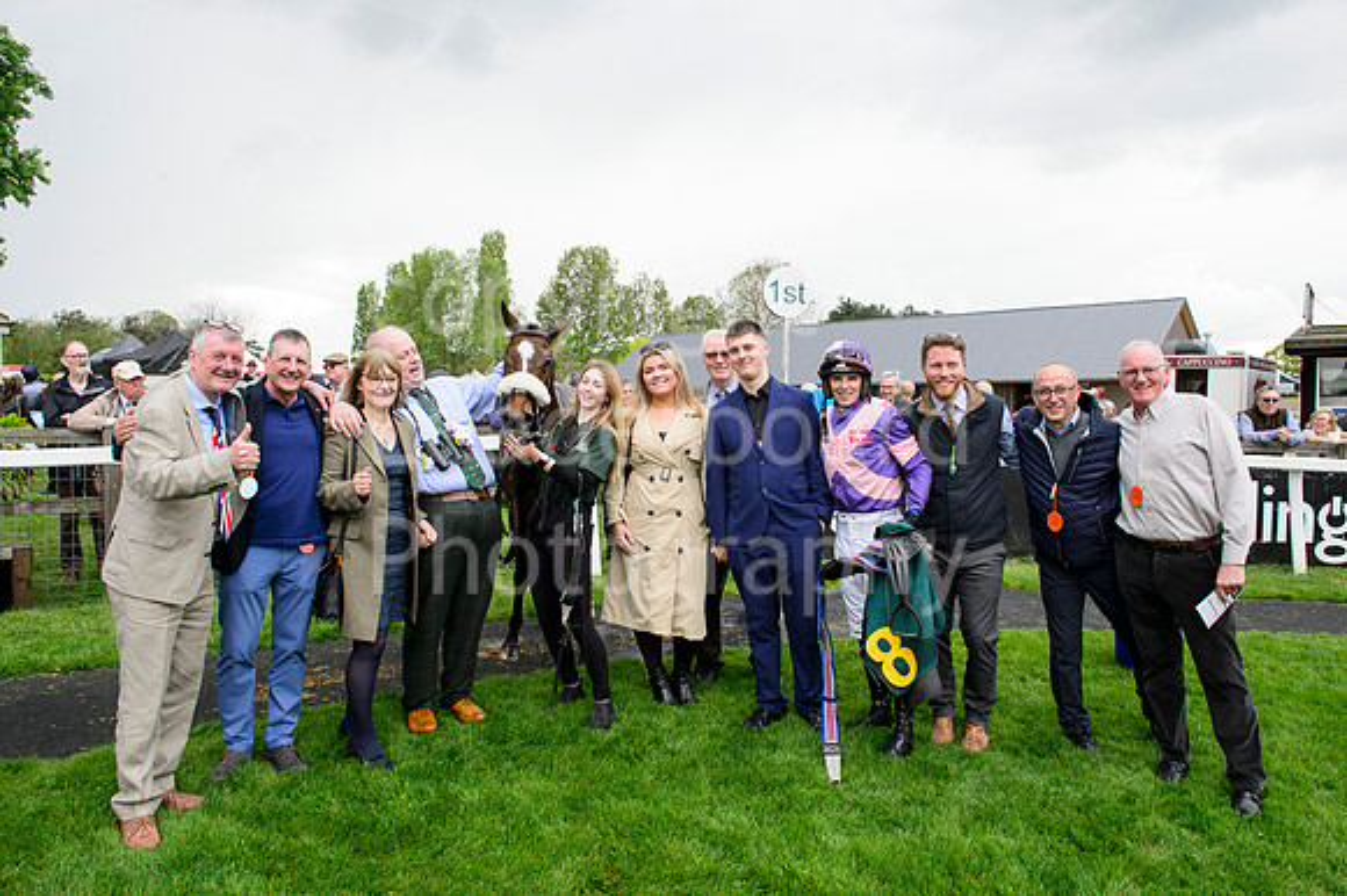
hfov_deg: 73.8
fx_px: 897
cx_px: 674
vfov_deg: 53.1
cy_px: 448
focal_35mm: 24
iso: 500
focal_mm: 24
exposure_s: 1/160
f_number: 8
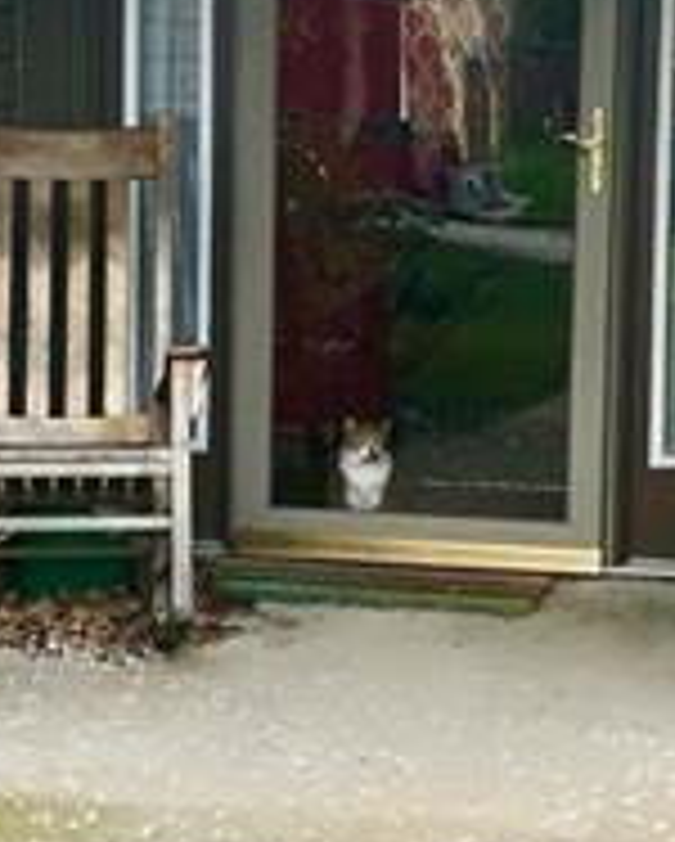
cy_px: 396
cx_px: 288
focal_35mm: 112
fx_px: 2792
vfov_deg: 17.1
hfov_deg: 13.8
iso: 25
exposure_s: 1/120
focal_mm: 4
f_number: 1.8
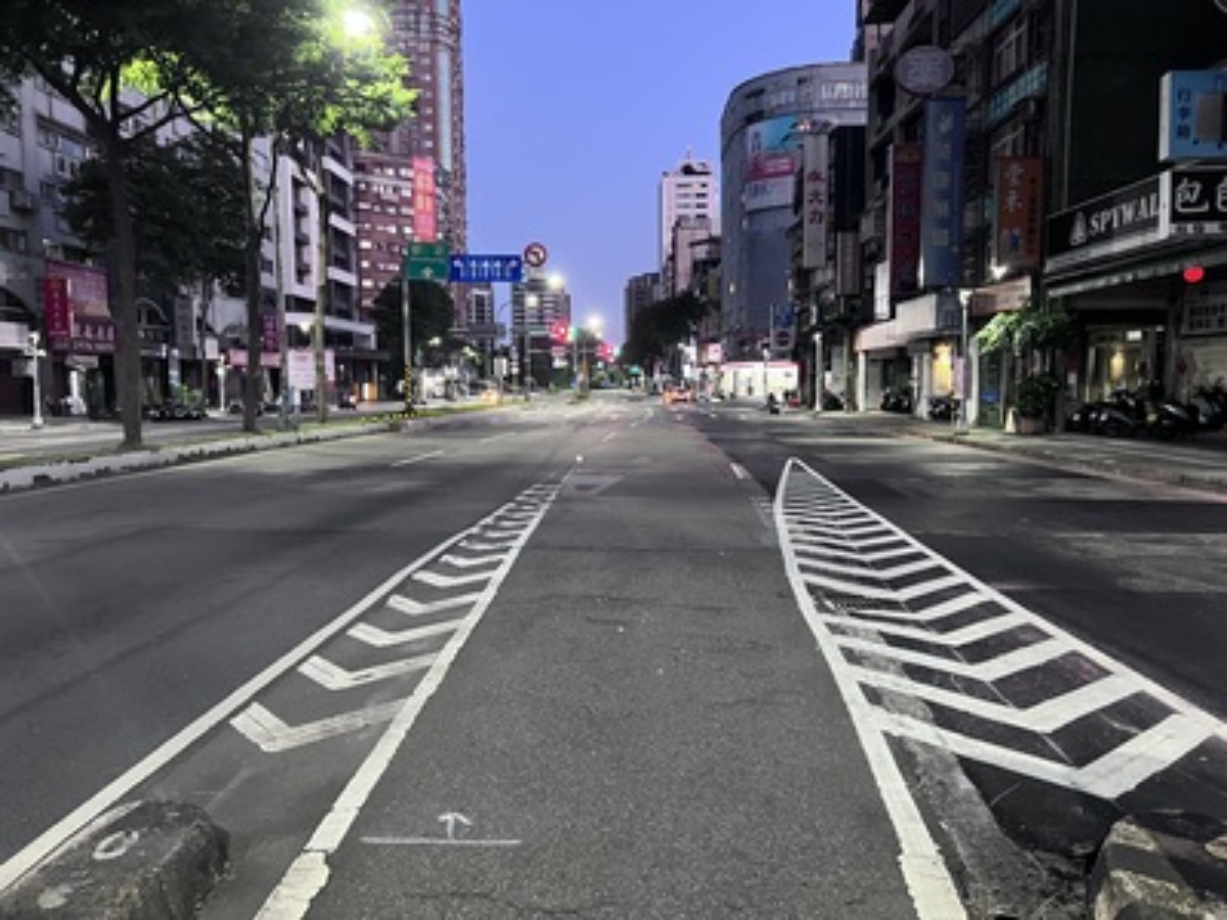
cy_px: 460
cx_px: 614
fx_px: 922
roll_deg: +0.9
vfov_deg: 53.1
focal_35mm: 26
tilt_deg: -5.6
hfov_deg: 67.3
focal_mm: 5.7
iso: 500
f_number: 1.5
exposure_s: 1/30
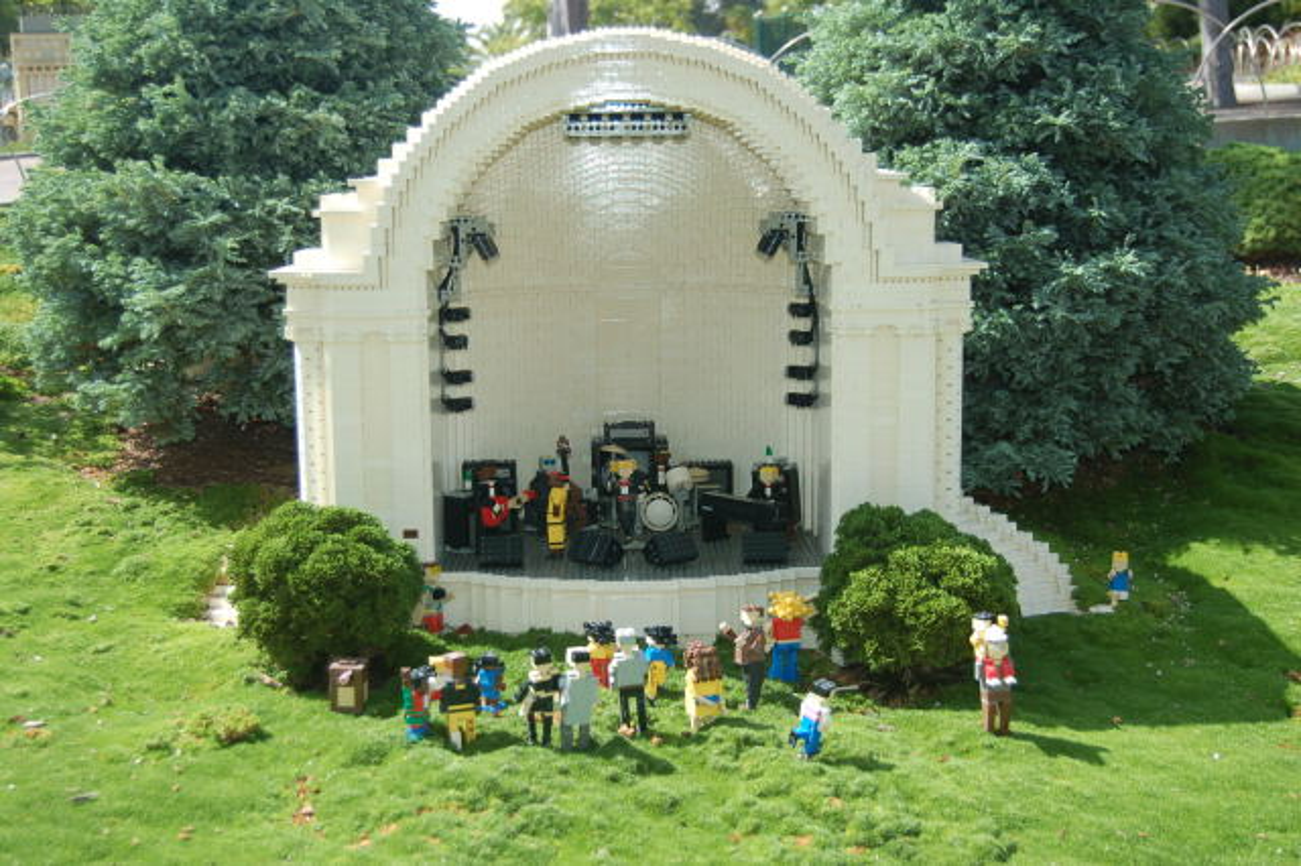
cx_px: 650
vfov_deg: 28.0
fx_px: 1734
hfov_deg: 41.1
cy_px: 433
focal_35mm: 48
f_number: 4.5
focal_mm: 32
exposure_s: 1/125
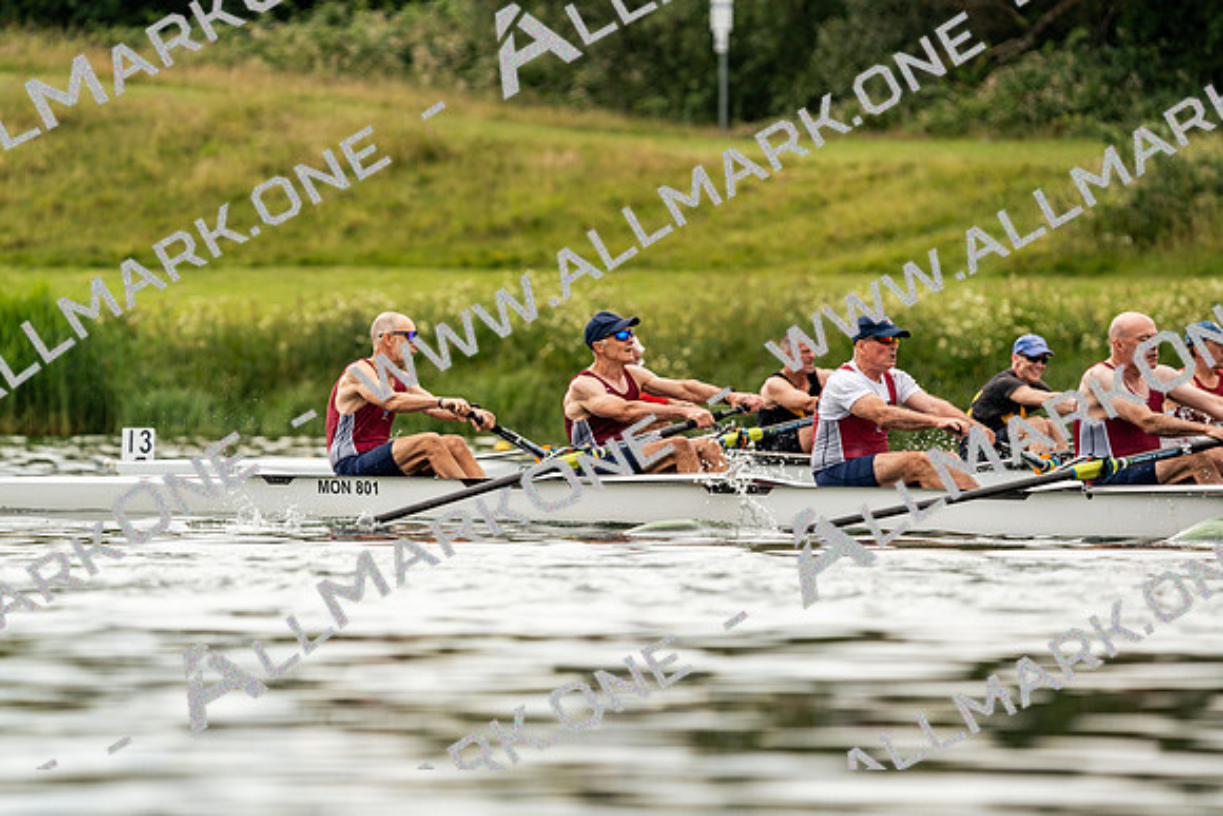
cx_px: 612
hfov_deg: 5.1
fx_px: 13727
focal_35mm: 404
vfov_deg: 3.4
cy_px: 408
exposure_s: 1/2000
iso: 400
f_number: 6.3
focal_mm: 404
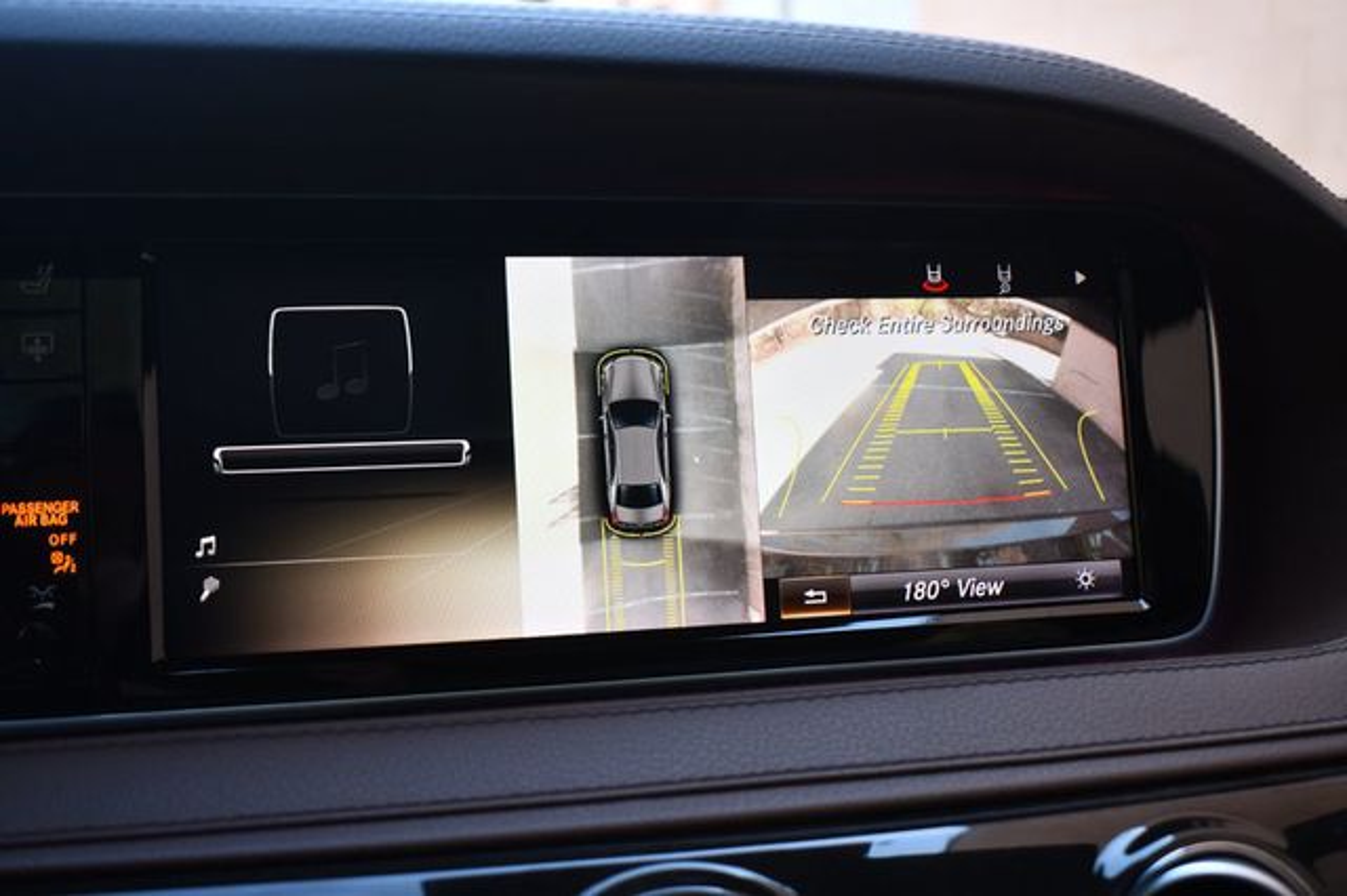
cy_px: 448
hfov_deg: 46.4
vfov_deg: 31.9
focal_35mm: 42
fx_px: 1571
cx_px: 674
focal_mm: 28
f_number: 4.2
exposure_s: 1/250
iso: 640
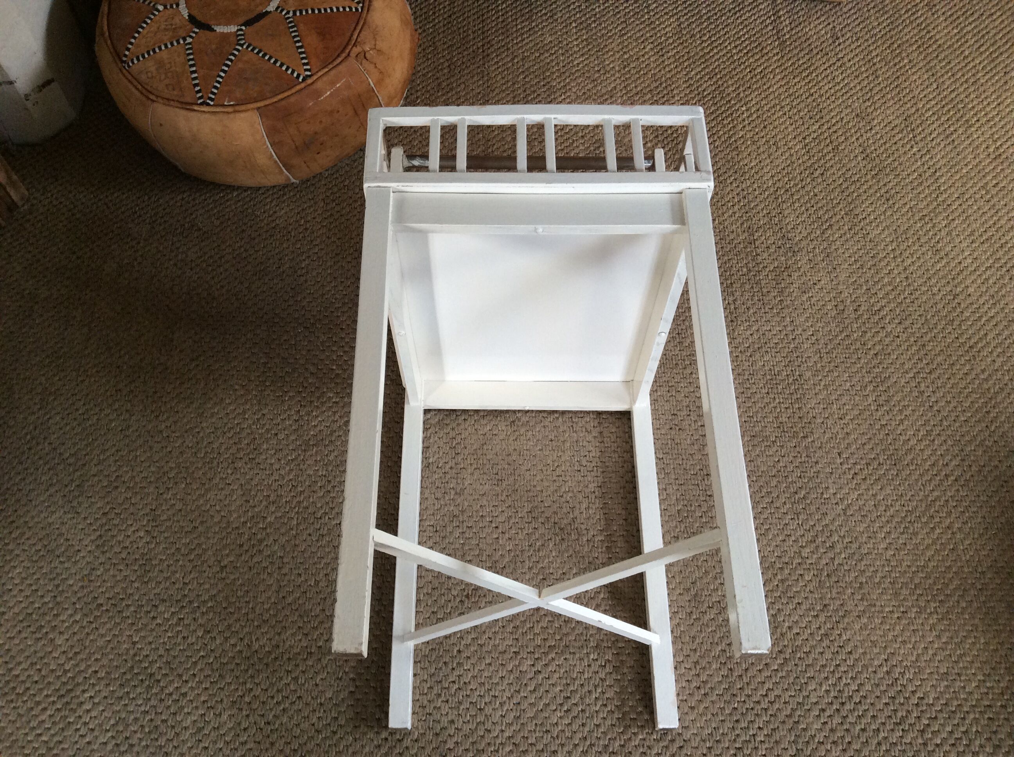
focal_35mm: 32
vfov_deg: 44.1
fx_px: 936
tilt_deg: -62.2
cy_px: 378
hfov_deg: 56.9
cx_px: 507
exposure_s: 1/25
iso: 80
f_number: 2.4
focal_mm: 3.3
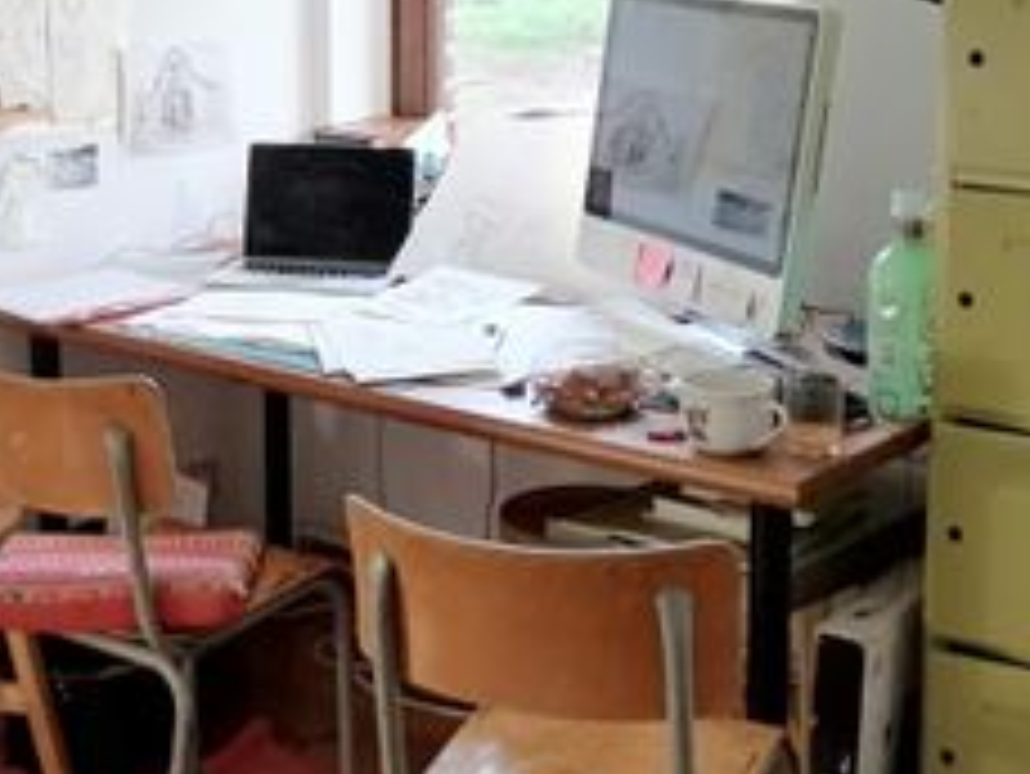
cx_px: 225
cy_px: 184
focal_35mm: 68
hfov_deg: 28.0
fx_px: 2024
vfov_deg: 21.4
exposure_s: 1/60
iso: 200
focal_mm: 3.96
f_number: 1.8
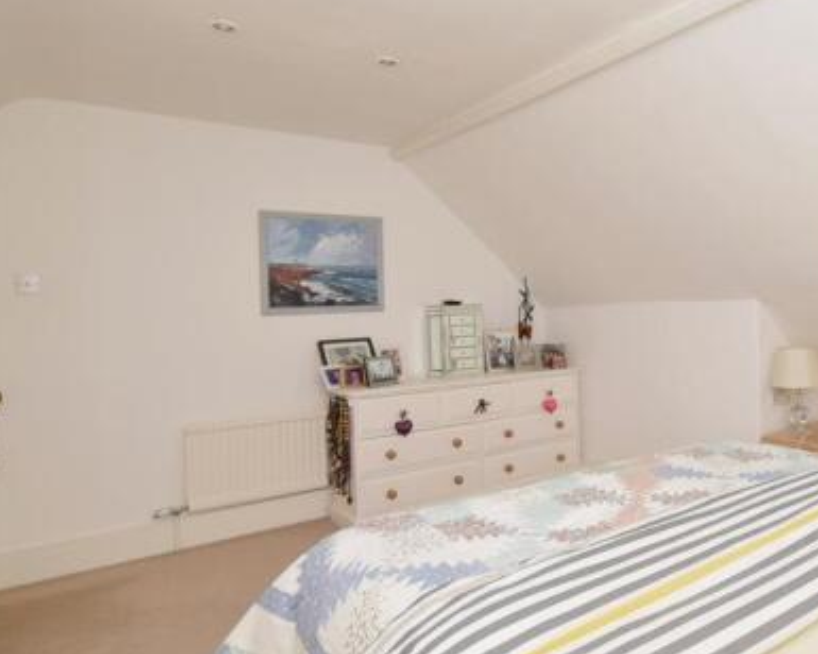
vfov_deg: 58.7
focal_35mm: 24
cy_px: 307
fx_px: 581
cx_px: 586
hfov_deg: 67.0
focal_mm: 10
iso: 500
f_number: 9
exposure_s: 1/3
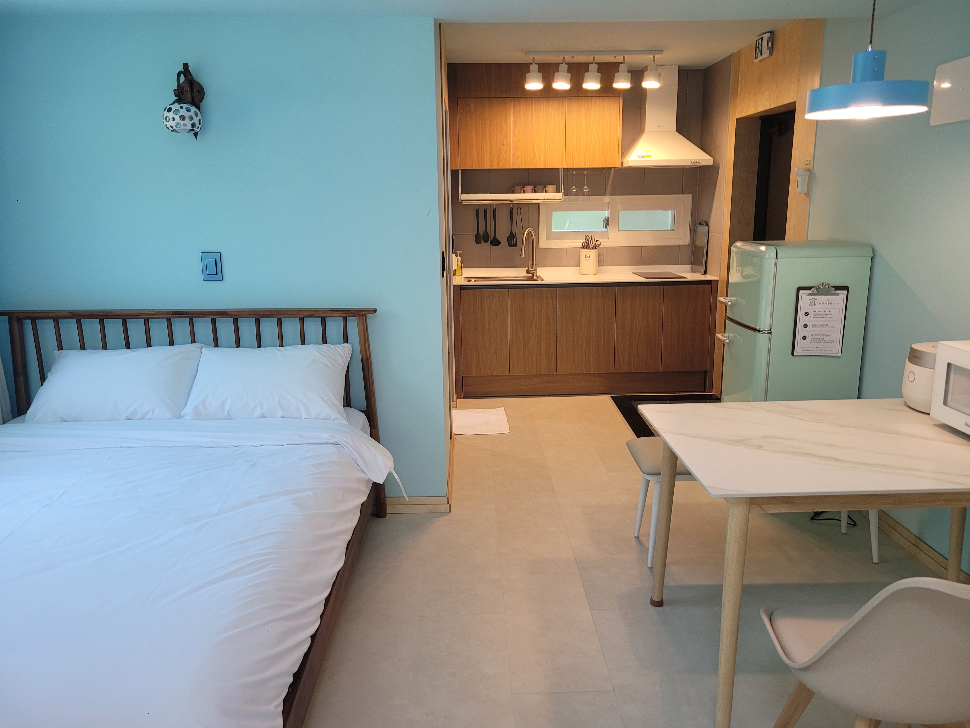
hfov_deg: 67.3
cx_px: 485
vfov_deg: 53.1
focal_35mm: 26
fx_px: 729
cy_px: 364
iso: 160
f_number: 1.8
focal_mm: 5.4
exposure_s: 1/120
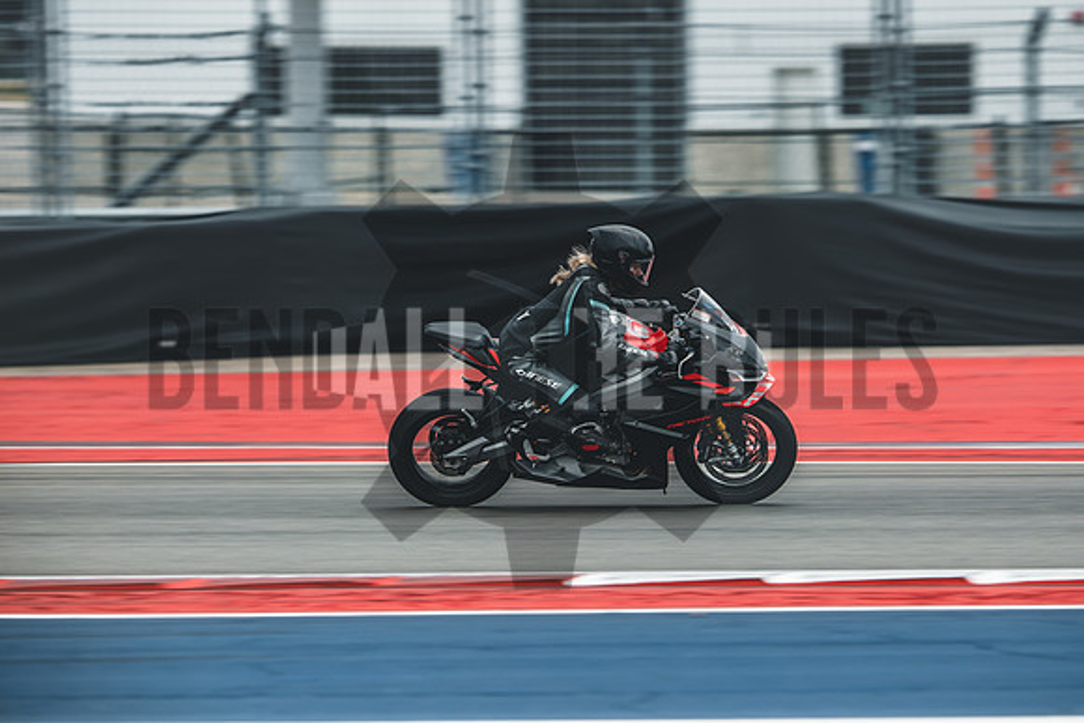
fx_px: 9035
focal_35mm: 300
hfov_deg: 6.9
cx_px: 542
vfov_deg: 4.6
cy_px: 362
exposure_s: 1/250
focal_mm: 200
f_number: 3.6
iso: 160
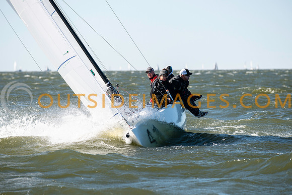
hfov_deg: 8.8
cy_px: 114
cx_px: 146
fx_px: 1907
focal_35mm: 235
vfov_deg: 5.8
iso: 320
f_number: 5
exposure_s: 1/2000
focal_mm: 200
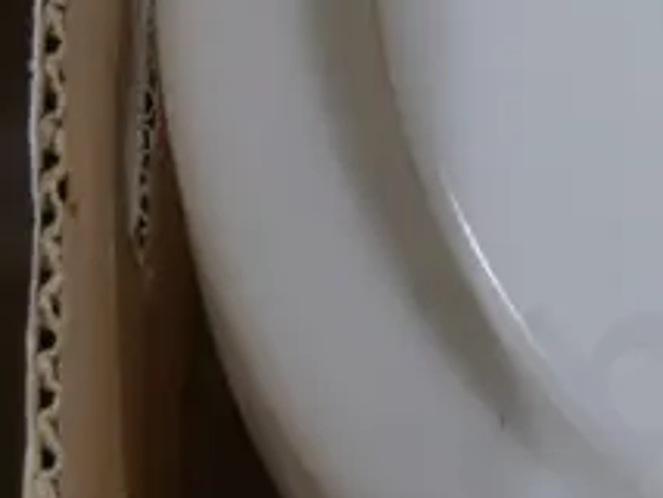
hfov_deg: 10.6
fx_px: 3315
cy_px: -81
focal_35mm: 173
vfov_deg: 8.5
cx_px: 1270
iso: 200
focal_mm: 18
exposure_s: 1/125
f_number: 4.5
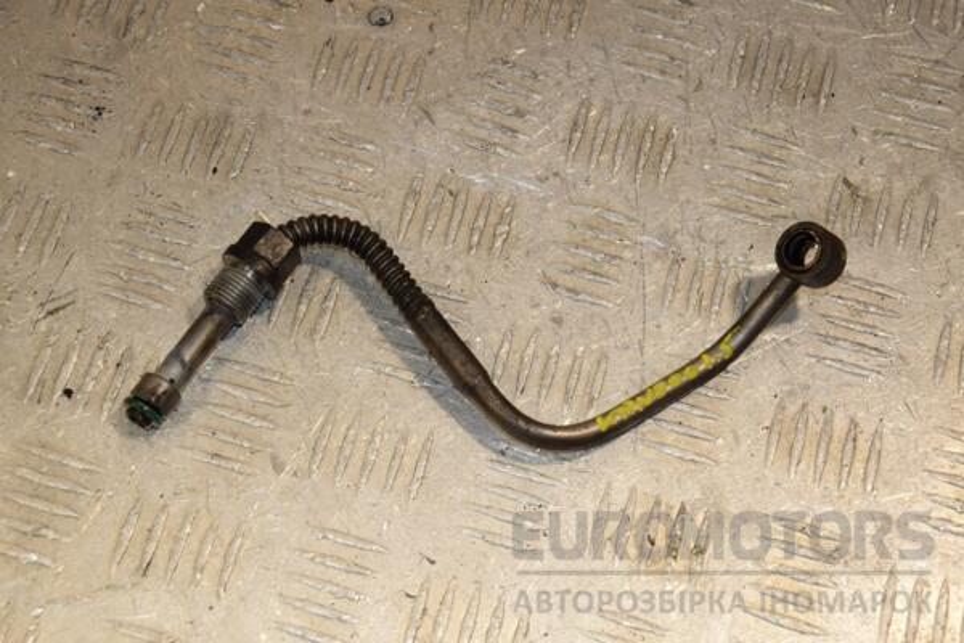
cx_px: 482
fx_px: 2008
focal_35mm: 75
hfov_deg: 27.0
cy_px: 322
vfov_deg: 18.2
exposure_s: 1/200
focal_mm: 50
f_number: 10
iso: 800
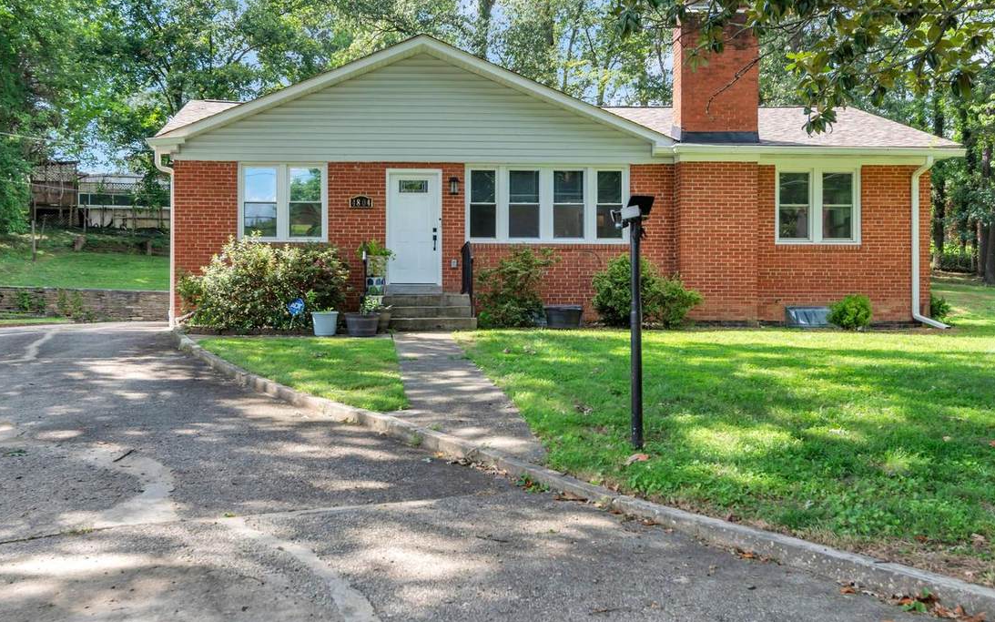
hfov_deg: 52.6
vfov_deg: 34.4
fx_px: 1003
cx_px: 432
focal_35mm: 37
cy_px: 345
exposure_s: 1/125
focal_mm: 31
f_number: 9
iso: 320
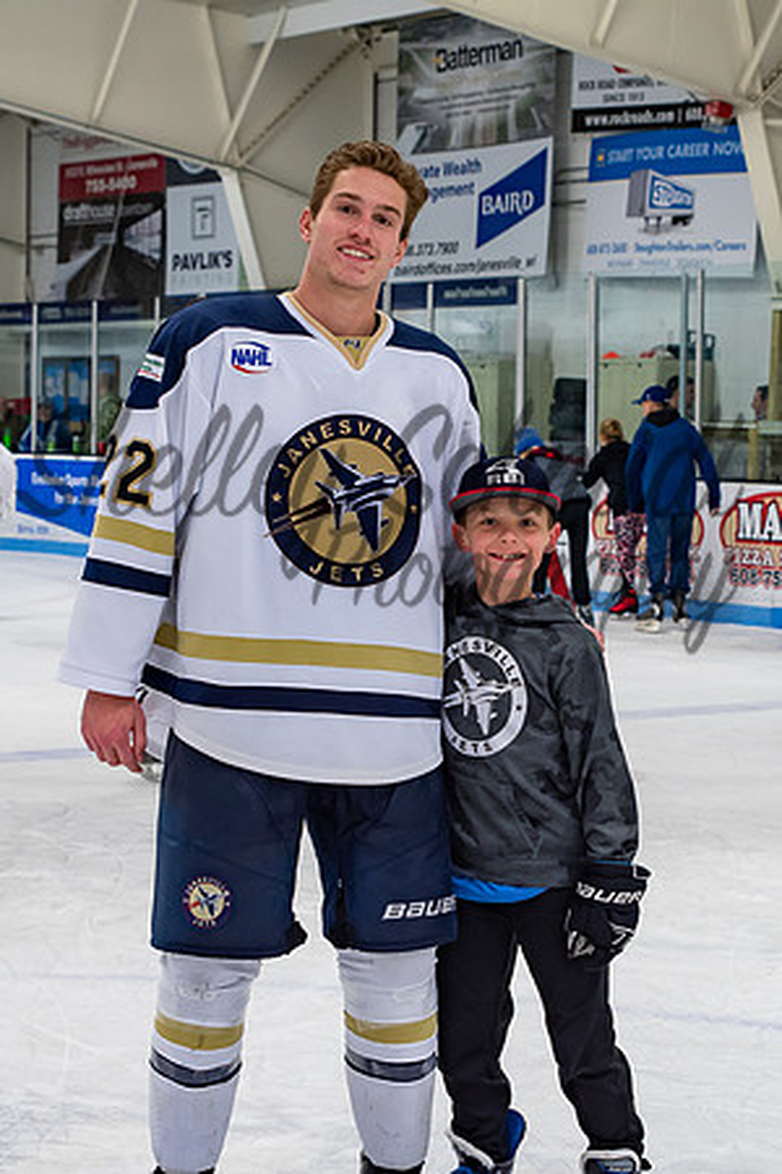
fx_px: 2786
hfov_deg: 16.0
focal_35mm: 86
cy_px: 587
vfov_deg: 23.8
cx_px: 411
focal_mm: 38
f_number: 4
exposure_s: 1/250
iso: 400
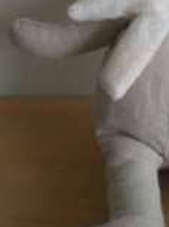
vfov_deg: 20.1
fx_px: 634
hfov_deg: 14.9
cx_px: 165
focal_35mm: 97
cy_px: 49
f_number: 3.1
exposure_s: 1/44
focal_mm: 6.3
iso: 200
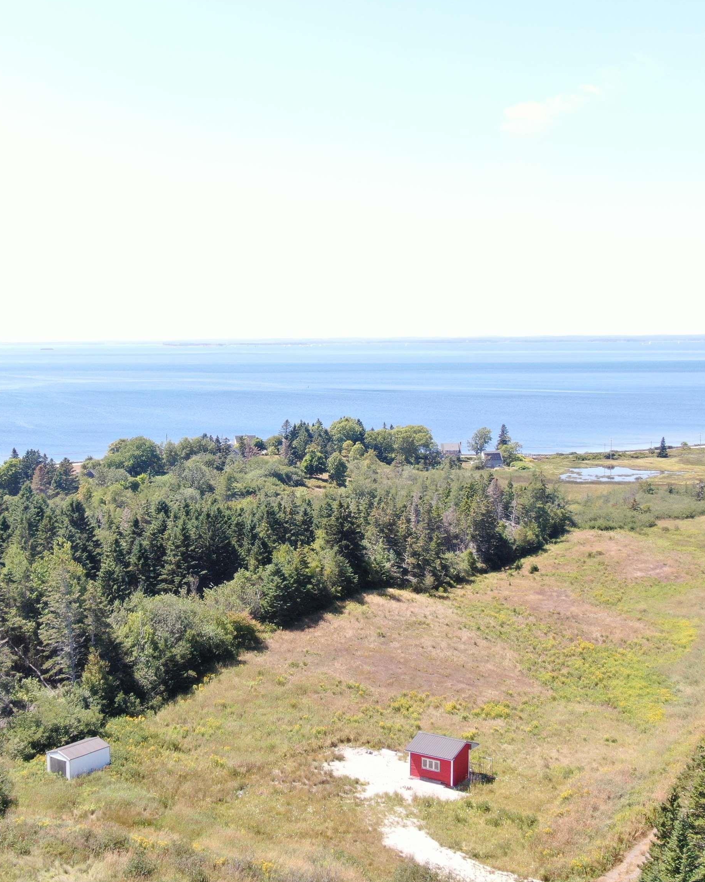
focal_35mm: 50
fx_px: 1304
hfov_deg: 30.1
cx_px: 268
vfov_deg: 37.3
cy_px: 442
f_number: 3.4
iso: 110
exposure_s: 1/320
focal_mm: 6.48
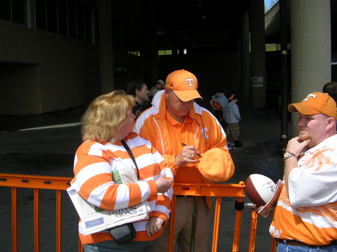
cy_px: 126
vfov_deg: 37.7
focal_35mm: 38
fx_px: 370
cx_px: 168
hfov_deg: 49.0
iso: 50
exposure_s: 1/1037
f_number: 2.8
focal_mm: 5.8
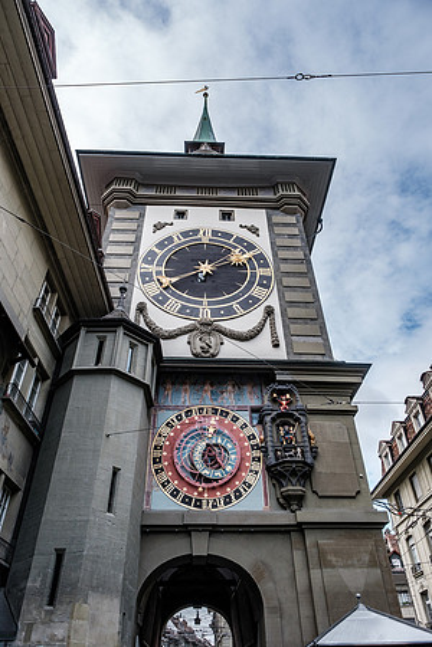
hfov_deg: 53.1
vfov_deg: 73.7
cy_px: 324
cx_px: 216
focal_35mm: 24
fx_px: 432
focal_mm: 16
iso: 320
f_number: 5.6
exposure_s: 1/420
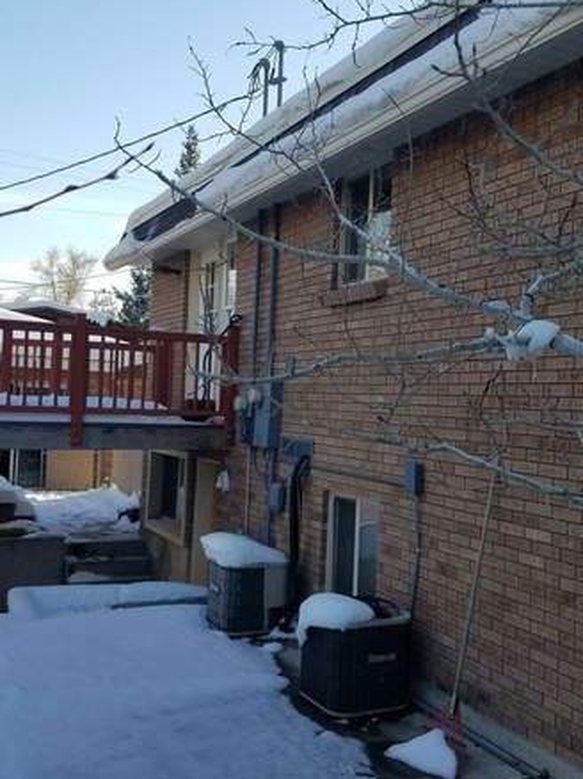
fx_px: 854
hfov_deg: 37.6
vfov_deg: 49.0
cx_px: 341
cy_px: 363
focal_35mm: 38
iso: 50
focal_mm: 4.2
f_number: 1.7
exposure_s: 1/936
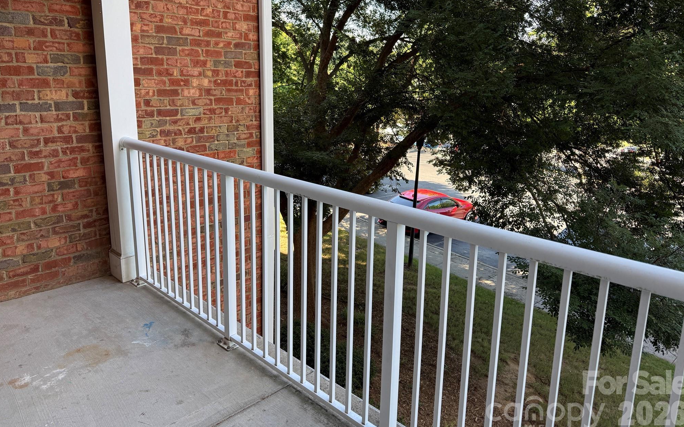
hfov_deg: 70.4
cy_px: 176
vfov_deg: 47.4
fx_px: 485
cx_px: 342
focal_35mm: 26
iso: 100
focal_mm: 6.76
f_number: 1.78
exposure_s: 1/308
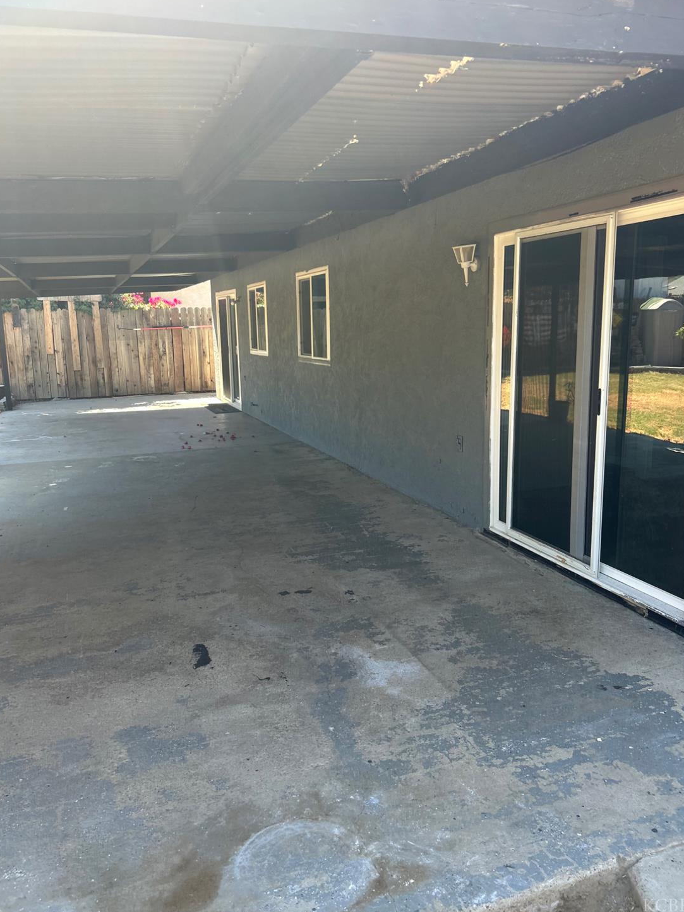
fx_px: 711
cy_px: 445
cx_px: 341
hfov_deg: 51.4
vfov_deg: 65.3
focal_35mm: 27
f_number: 1.5
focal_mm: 5.7
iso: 50
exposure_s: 1/381
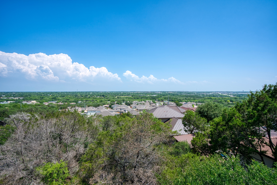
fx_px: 123
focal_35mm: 16
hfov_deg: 96.7
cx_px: 138
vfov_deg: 73.8
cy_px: 92
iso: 100
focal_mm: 16
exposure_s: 1/40
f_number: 11
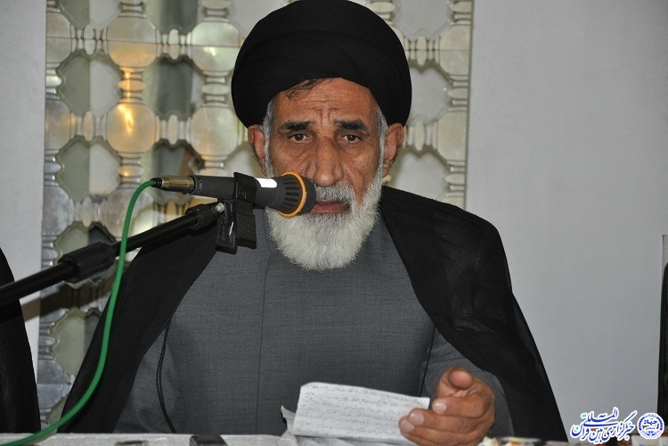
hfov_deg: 13.0
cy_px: 223
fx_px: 2922
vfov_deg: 8.7
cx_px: 334
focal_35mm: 158
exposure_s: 1/60
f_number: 5.6
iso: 800
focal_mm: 105
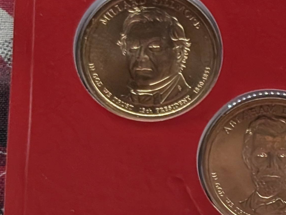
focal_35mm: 176
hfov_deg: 10.9
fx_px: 1456
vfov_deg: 8.3
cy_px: 298
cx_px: 399
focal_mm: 6.9
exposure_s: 1/140
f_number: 1.68
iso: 39
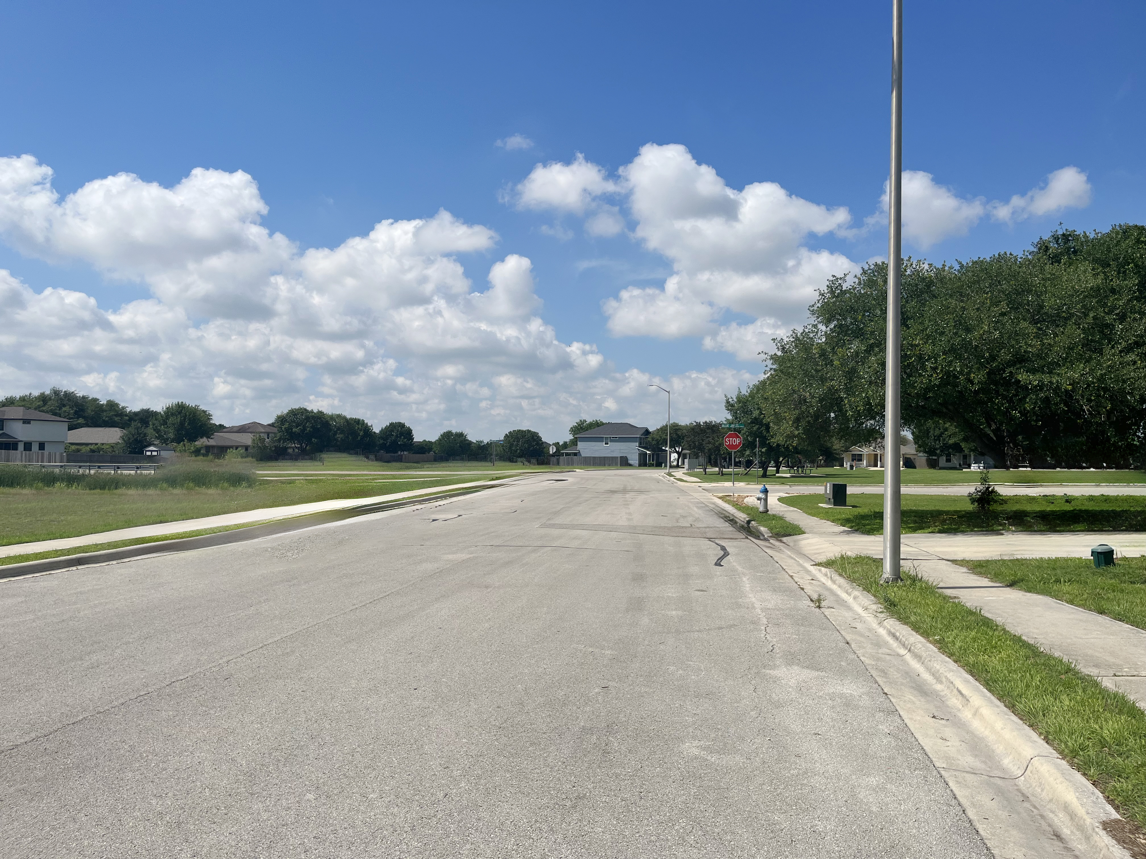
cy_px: 430
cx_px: 573
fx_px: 861
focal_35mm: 26
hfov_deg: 67.3
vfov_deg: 53.1
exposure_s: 1/6897
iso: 50
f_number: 1.6
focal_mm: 5.1
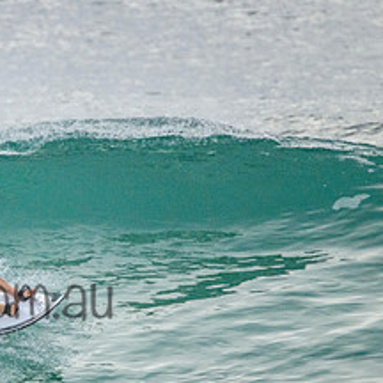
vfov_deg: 0.9
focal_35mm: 2034
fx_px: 25461
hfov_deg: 0.9
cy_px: 238
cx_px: -36
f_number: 11
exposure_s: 1/2000
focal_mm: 800
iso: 2000
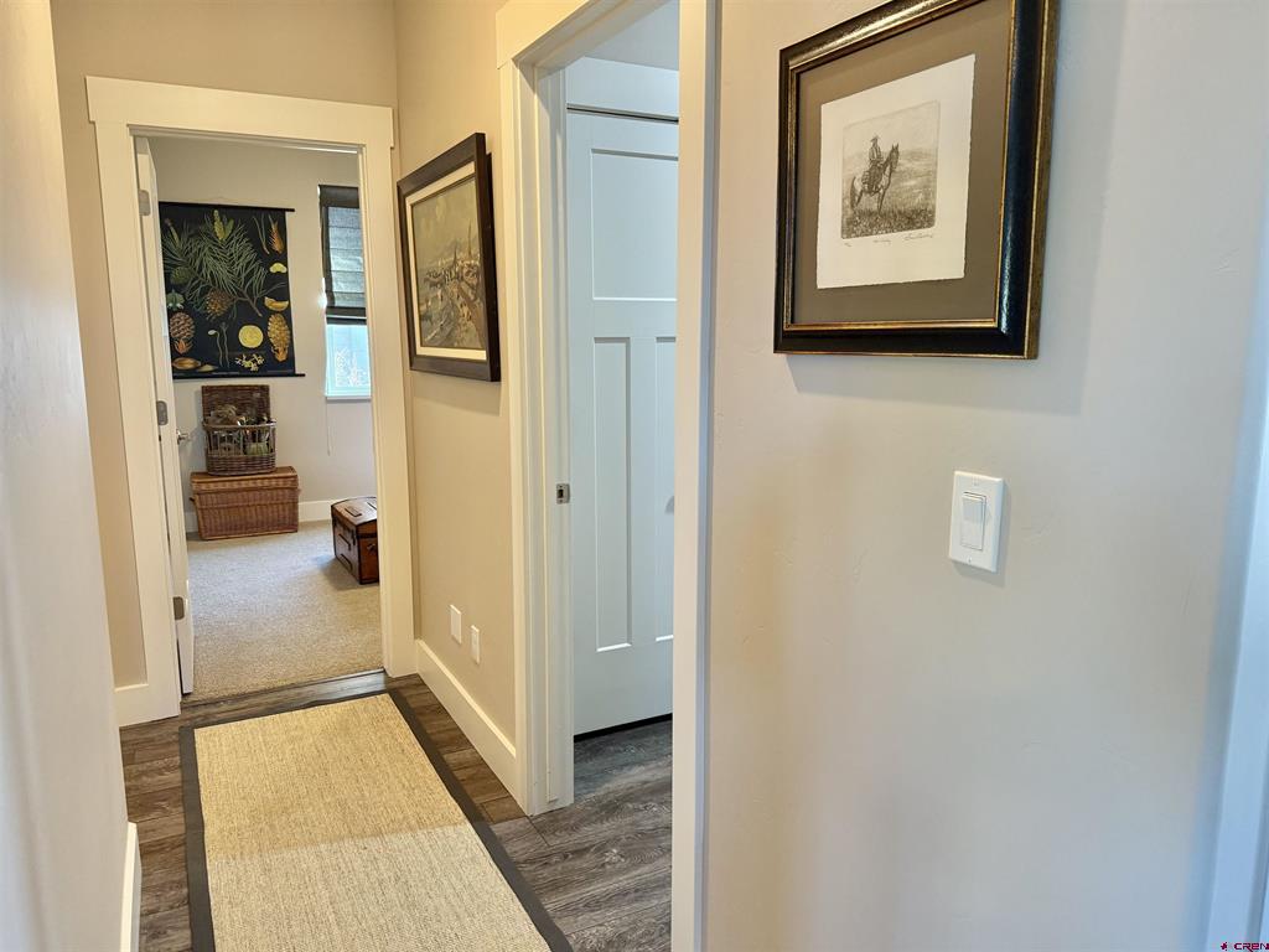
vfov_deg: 56.8
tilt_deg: -9.0
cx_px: 634
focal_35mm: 24
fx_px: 880
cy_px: 476
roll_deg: -0.3
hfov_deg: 71.6
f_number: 1.78
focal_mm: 6.76
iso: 250
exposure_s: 1/60
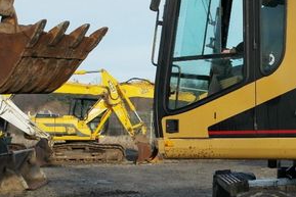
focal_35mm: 83
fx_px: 683
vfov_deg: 16.5
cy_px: 103
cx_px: 261
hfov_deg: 23.9
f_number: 5
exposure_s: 1/400
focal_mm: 20
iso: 200
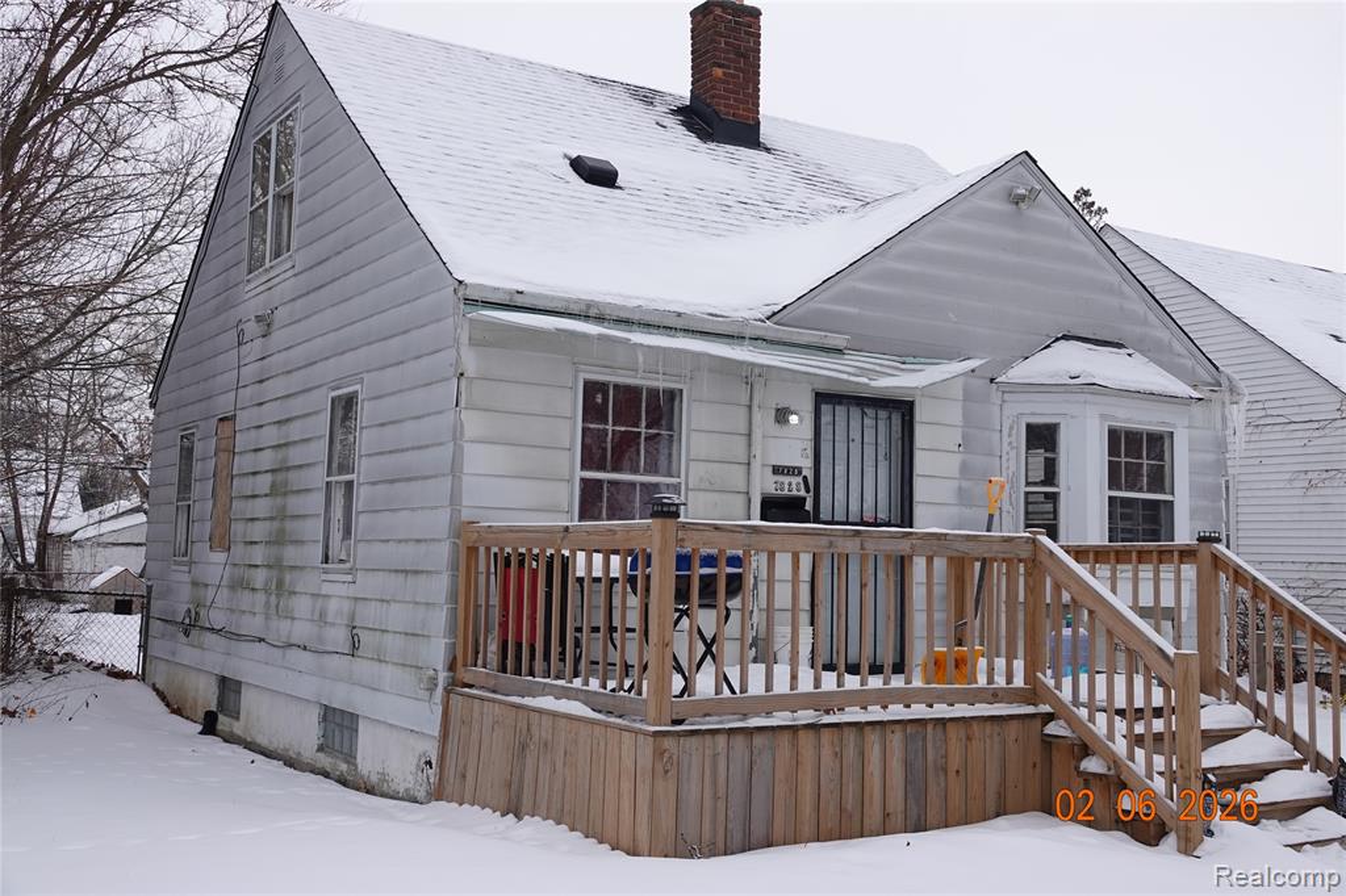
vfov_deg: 35.9
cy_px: 448
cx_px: 673
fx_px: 1383
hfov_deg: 51.9
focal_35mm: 37
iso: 100
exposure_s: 1/640
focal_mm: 13.7
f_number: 4
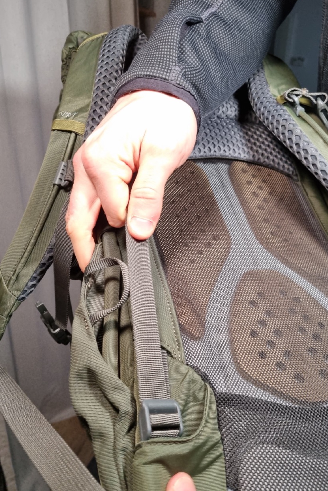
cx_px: 169
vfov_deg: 65.5
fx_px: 383
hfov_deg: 46.4
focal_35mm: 28
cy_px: 243
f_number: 1.8
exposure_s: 1/50
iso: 500
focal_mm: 5.4
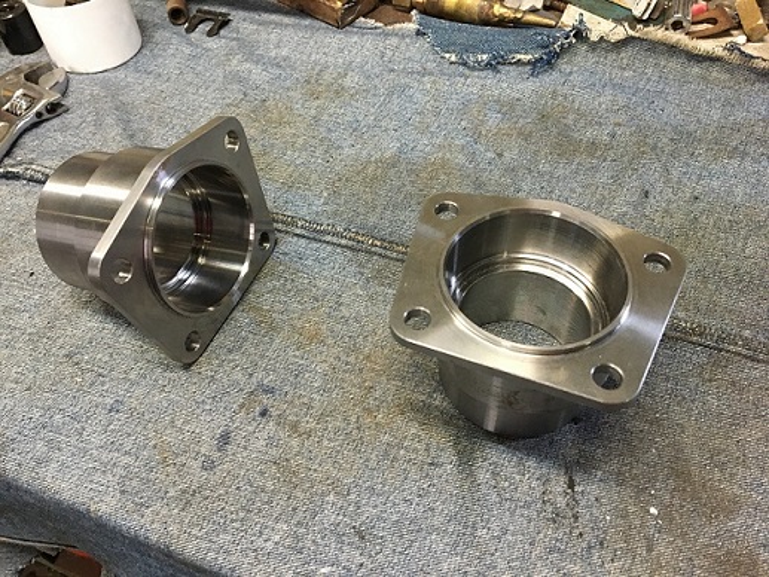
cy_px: 288
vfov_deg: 48.2
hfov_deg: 61.6
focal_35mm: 29
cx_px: 384
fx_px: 644
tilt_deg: -51.9
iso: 200
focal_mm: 4.15
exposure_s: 1/25
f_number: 2.2
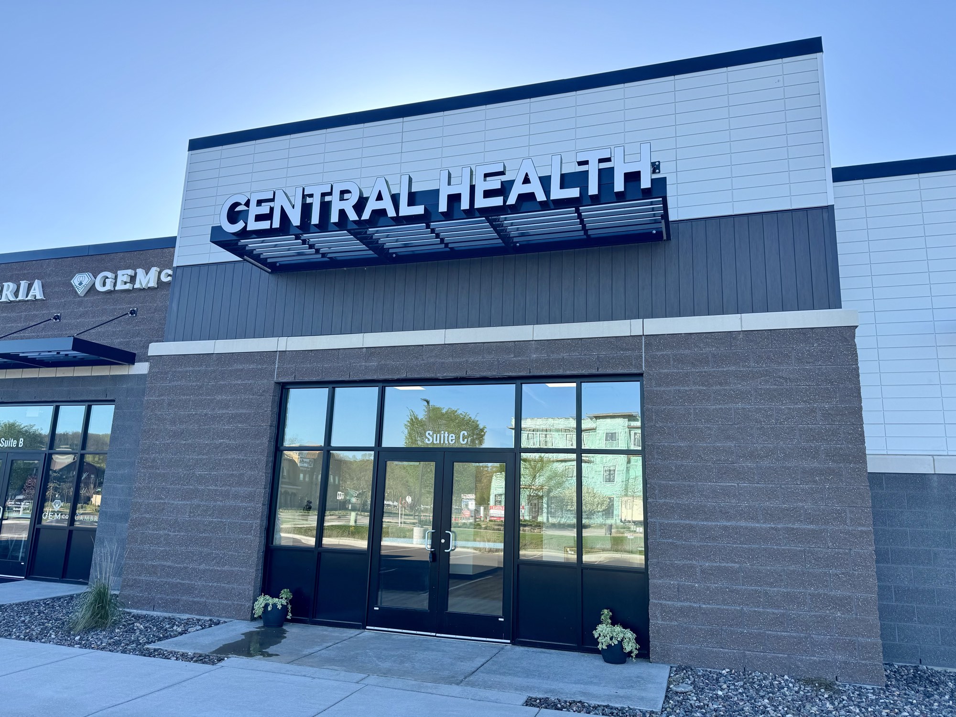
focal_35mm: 24
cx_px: 478
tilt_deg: +10.7
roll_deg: -3.1
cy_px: 358
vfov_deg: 56.8
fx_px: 663
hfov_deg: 71.6
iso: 80
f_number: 1.78
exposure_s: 1/1112
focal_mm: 6.76
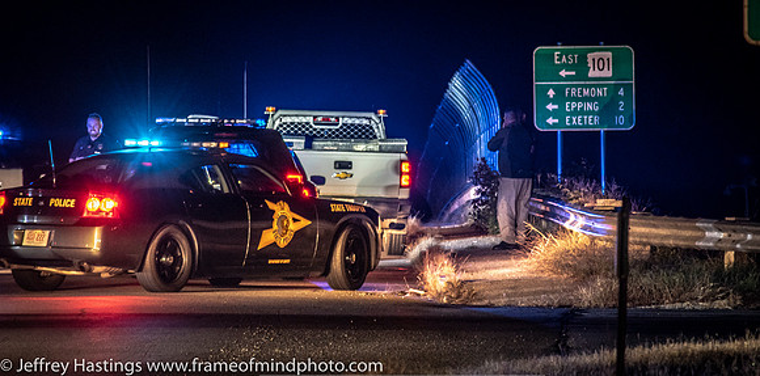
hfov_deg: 6.7
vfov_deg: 3.3
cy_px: 160
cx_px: 354
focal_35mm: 332
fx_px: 6505
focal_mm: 190
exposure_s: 1/15
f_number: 5.6
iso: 2000
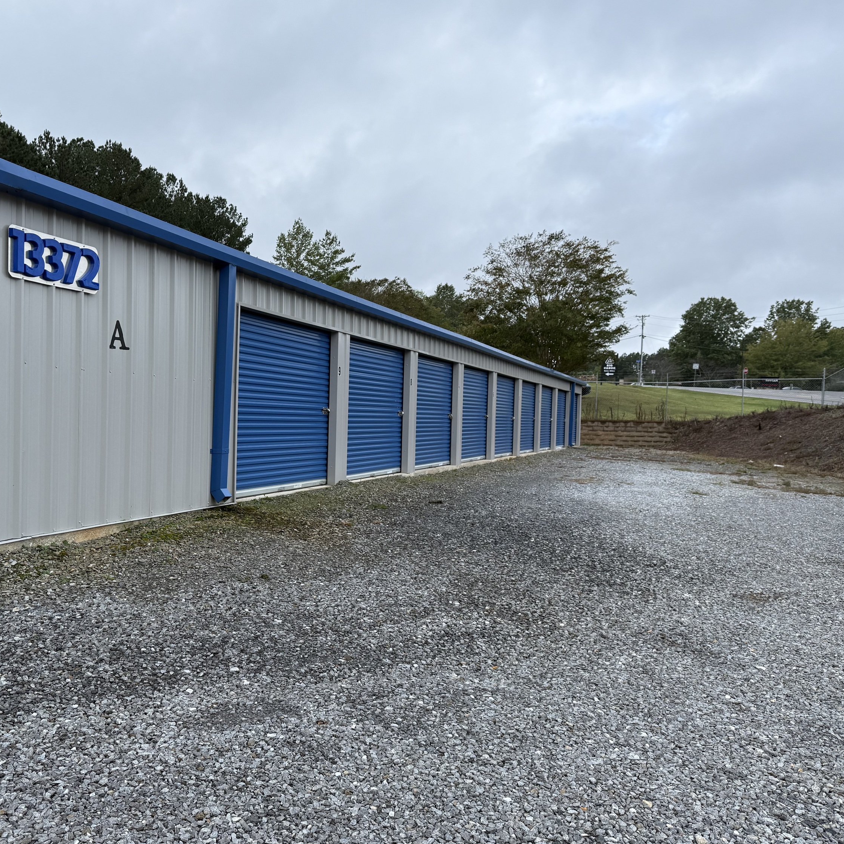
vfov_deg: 55.6
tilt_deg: -0.6
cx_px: 326
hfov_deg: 55.1
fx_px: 800
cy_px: 426
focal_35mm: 29
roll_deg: -1.5
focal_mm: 6.76
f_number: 1.78
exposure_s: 1/1727
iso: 80
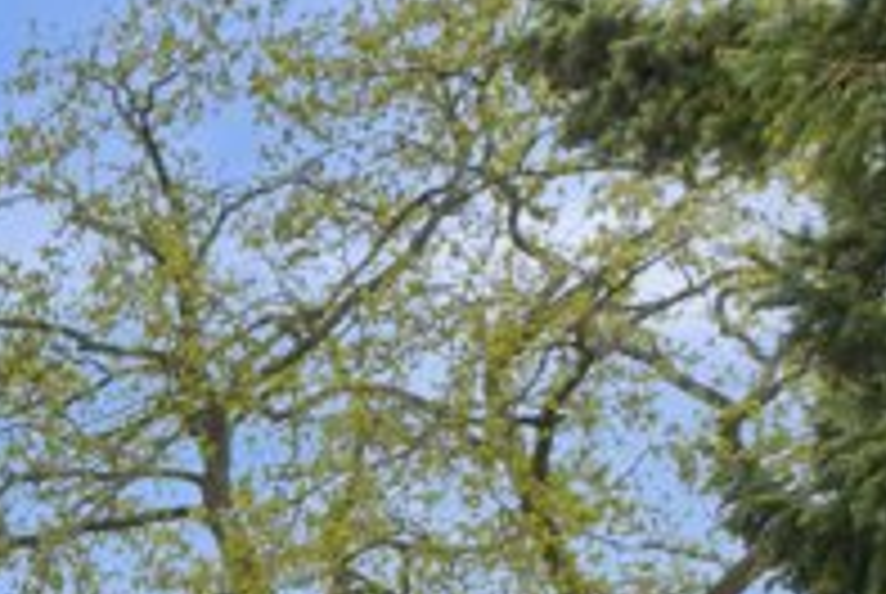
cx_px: -684
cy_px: 1105
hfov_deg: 19.8
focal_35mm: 77
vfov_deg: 15.1
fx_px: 1898
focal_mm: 12.6
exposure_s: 1/50
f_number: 8
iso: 200
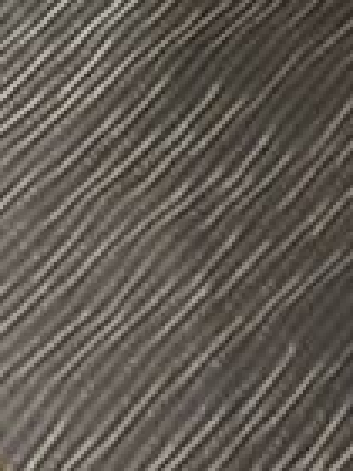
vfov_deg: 8.8
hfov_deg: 7.3
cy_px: -871
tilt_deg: -30.6
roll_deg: +0.8
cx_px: -548
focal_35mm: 190
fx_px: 2583
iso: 500
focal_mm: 5.1
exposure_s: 1/40
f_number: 1.6
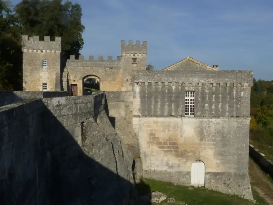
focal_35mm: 39
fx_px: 308
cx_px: 136
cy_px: 102
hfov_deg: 47.9
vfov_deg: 36.8
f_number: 8
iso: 100
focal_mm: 4.8
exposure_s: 1/400
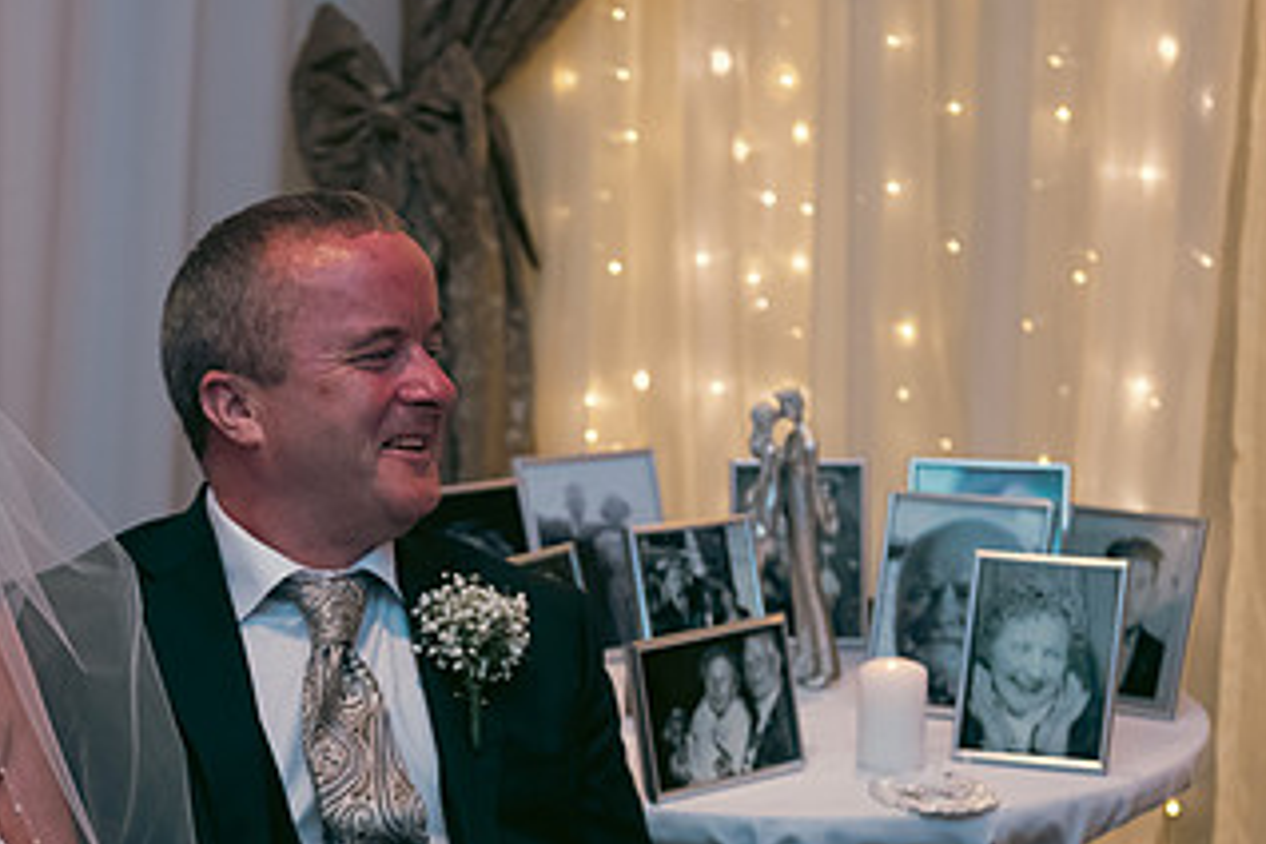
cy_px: 695
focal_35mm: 113
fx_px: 3974
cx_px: 354
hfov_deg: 18.0
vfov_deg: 12.1
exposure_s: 1/160
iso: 800
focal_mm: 62
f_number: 3.5
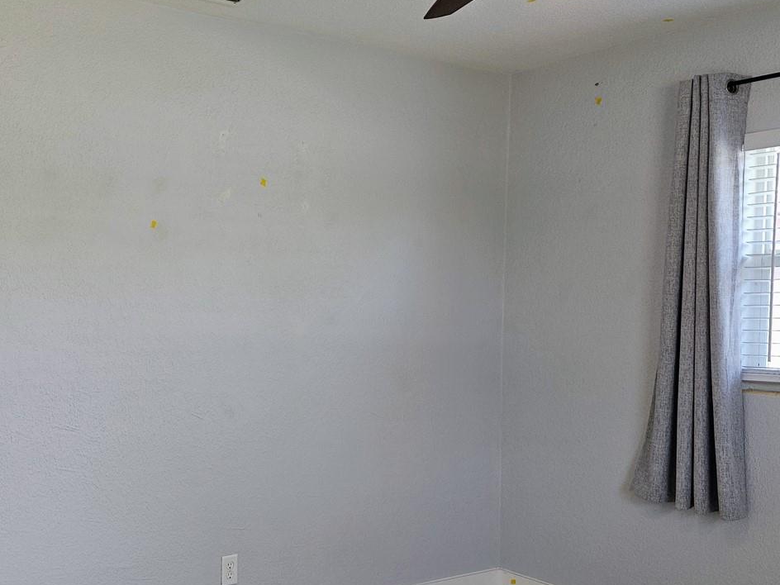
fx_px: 879
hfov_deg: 46.2
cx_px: 198
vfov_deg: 36.7
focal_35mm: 39
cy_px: 345
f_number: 1.8
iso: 40
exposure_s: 1/60
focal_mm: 5.4
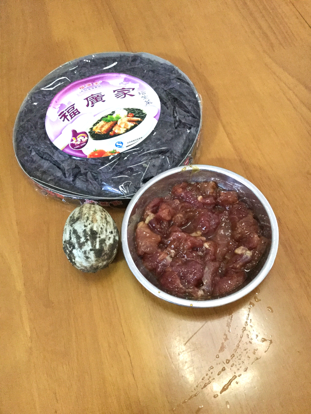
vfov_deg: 58.4
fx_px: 371
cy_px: 207
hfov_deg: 45.4
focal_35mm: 31
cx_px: 156
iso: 320
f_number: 2.4
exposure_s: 1/17
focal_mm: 3.3
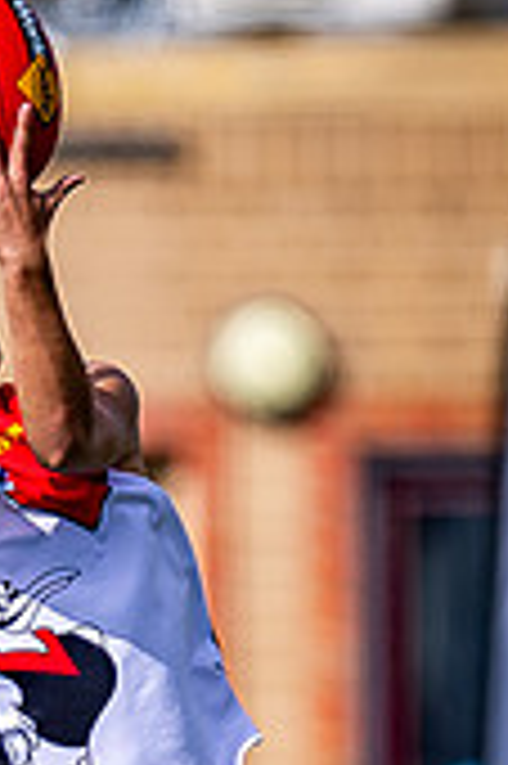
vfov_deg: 0.7
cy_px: 889
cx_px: 63
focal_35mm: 2892
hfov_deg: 0.5
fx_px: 61334
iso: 100
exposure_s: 1/1600
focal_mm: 500
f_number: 4
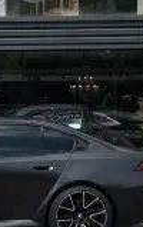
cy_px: 158
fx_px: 714
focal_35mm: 115
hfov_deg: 11.1
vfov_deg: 18.0
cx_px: -47
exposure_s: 1/5376
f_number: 1.78
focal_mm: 6.76
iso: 64
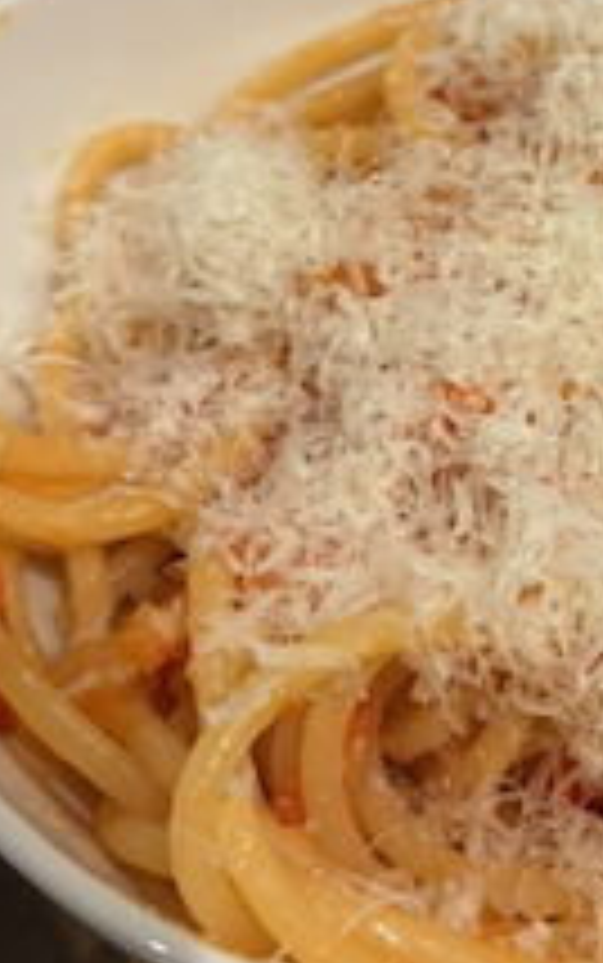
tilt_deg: -51.5
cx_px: 616
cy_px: 274
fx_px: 1707
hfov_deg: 19.4
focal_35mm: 65
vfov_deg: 31.1
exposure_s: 1/60
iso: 250
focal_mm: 5.96
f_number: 1.6
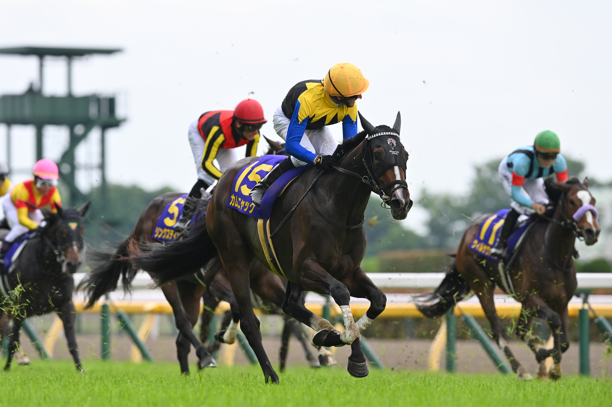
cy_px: 204
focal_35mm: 400
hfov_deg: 5.2
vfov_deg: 3.4
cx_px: 306
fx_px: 6794
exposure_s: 1/1250
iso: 800
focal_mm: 400
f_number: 5.6
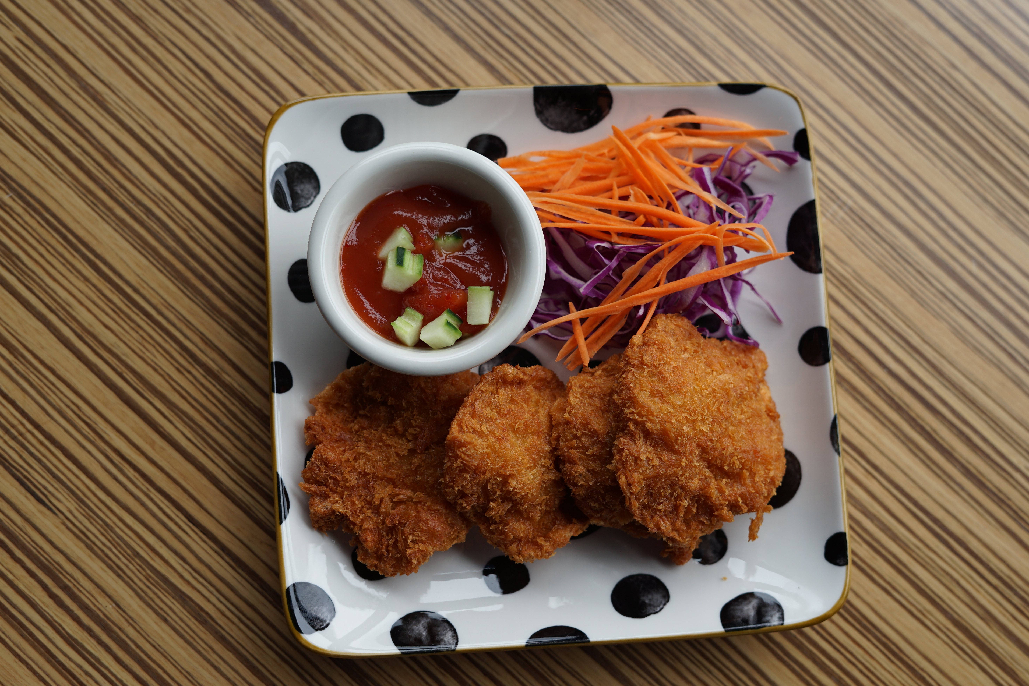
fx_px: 1458
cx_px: 522
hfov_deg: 38.9
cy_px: 347
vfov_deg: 26.5
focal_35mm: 51
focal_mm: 50
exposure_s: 1/160
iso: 200
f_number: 4
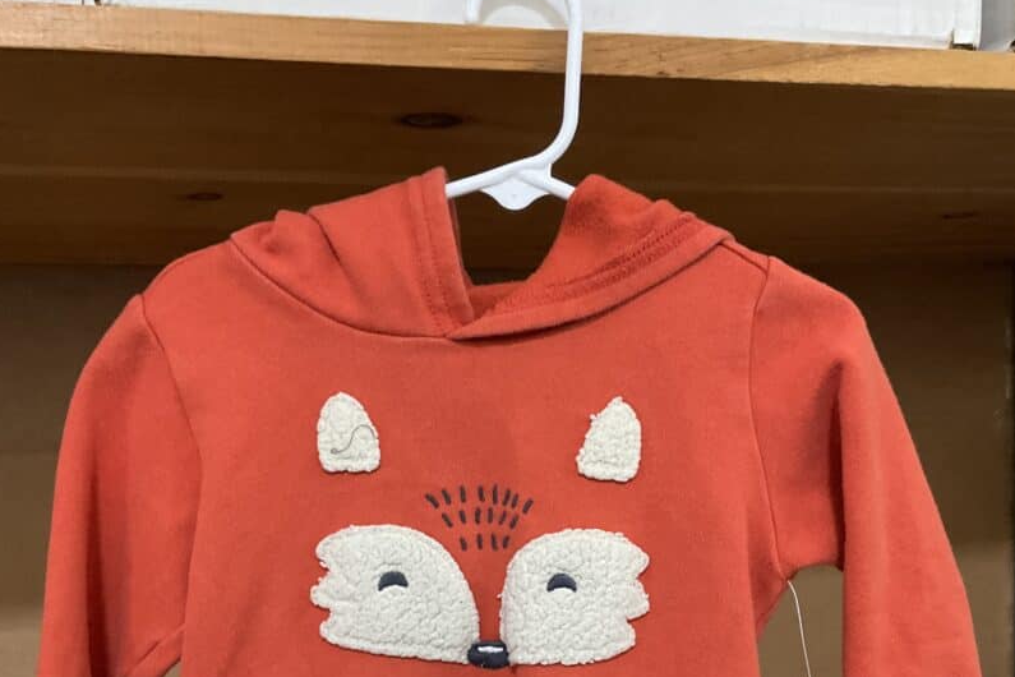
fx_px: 1156
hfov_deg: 47.4
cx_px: 509
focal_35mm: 41
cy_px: 547
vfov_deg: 31.7
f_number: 1.8
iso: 250
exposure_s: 1/60
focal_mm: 3
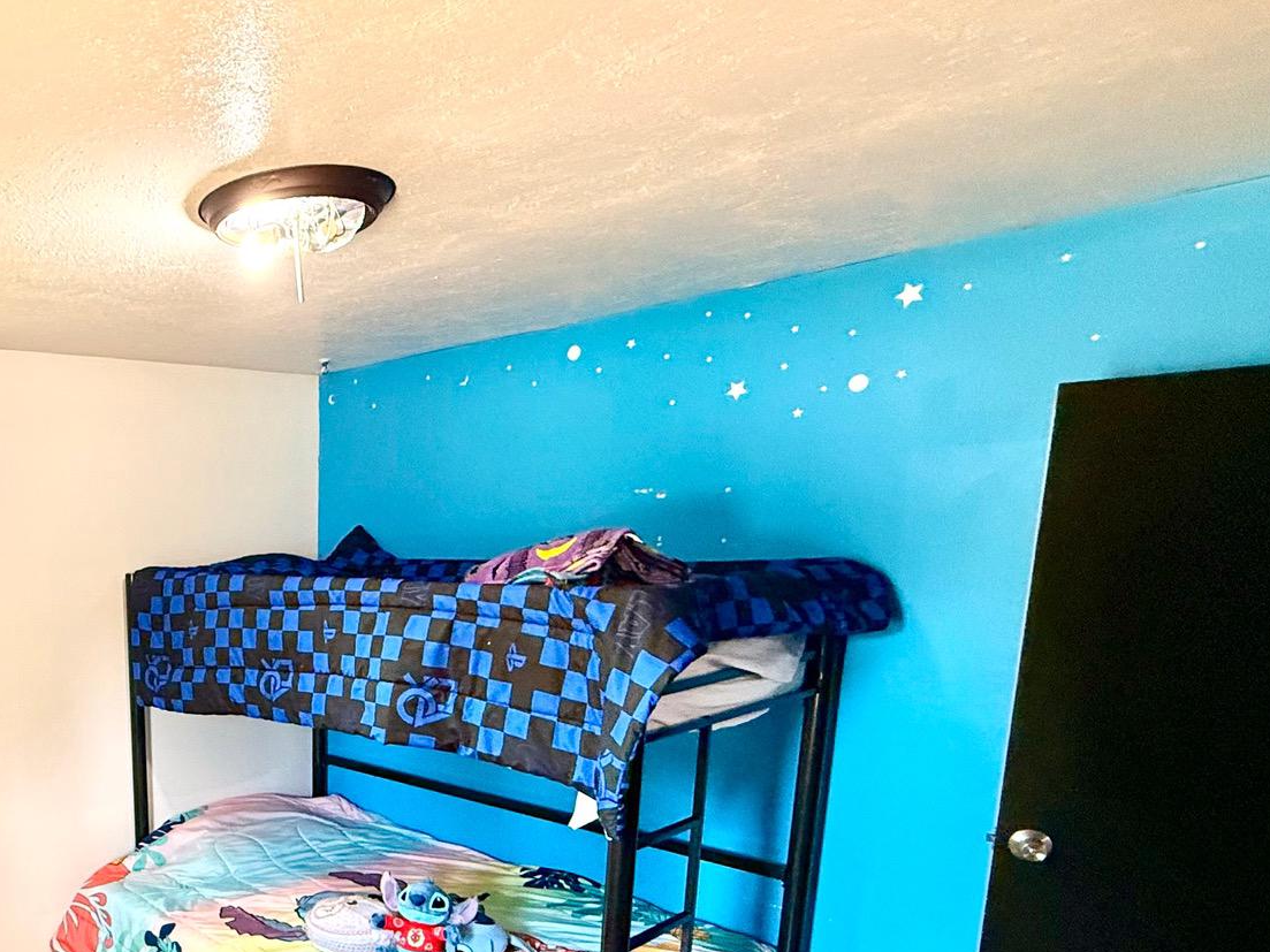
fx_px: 954
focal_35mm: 26
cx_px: 126
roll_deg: +2.1
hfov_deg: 57.7
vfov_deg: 50.8
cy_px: 718
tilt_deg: -9.5
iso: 400
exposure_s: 1/60
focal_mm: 2.22
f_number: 2.2
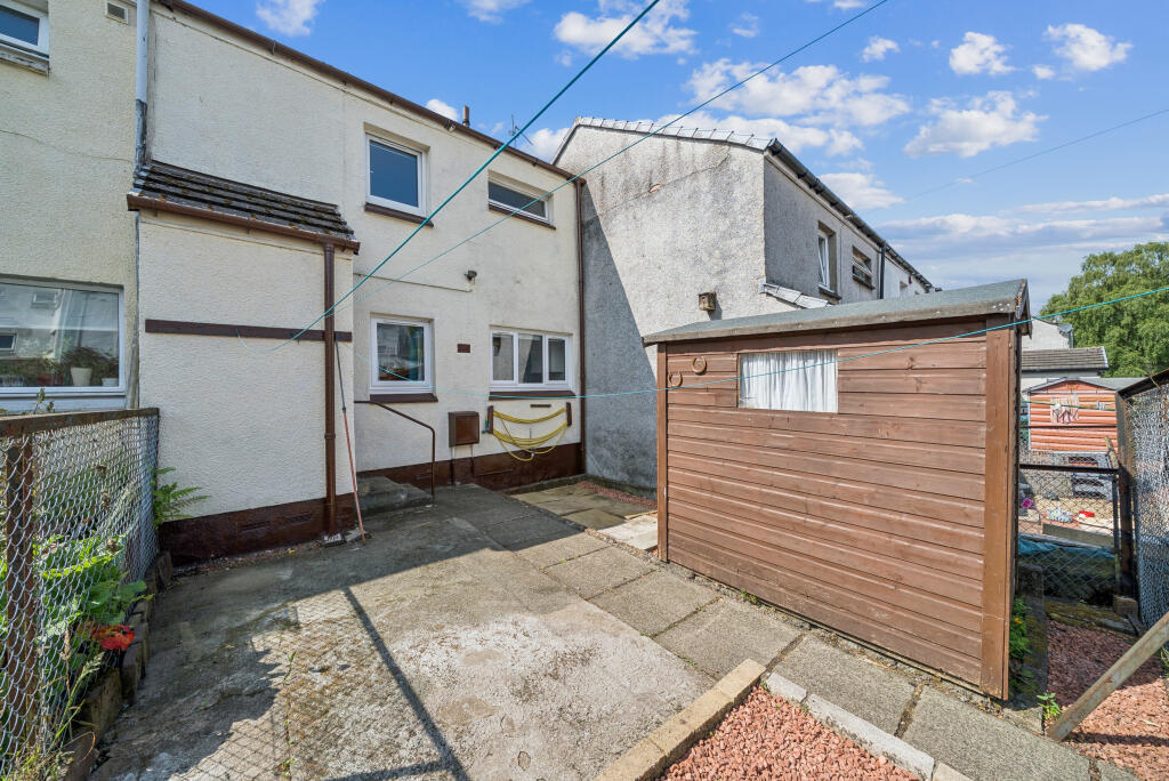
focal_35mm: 12
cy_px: 390
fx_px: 390
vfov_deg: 90.1
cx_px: 584
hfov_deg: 112.6
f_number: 10
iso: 80
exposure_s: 1/100
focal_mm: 12
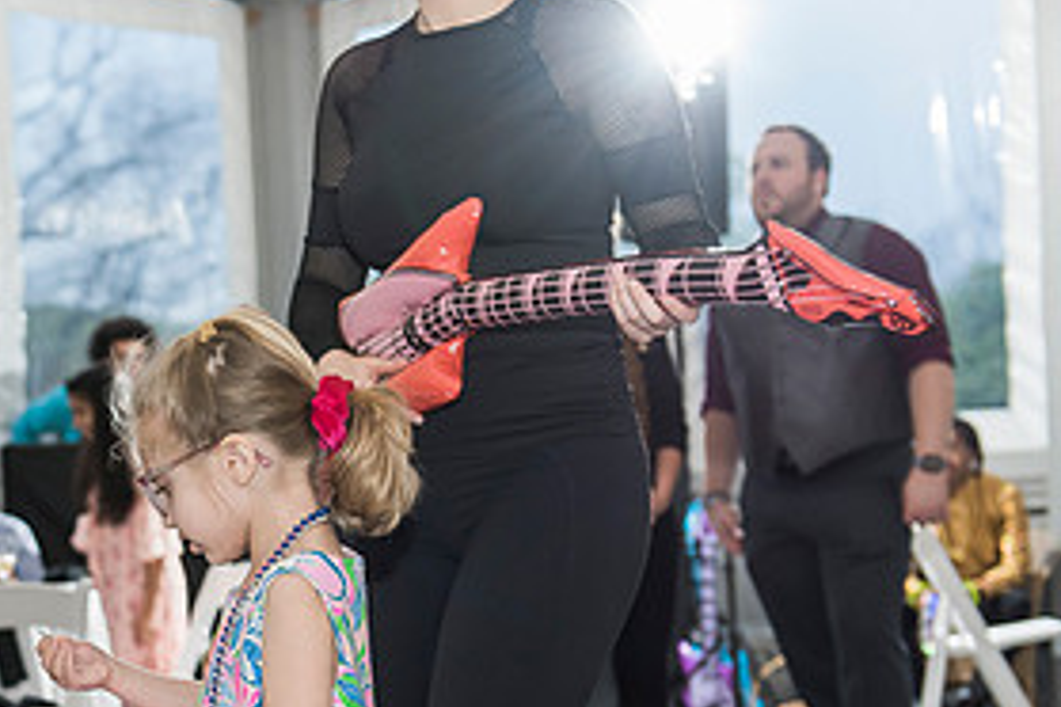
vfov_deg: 13.0
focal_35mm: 104
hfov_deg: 19.1
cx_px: 4
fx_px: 3065
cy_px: 717
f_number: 3.5
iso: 800
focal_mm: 50
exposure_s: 1/100
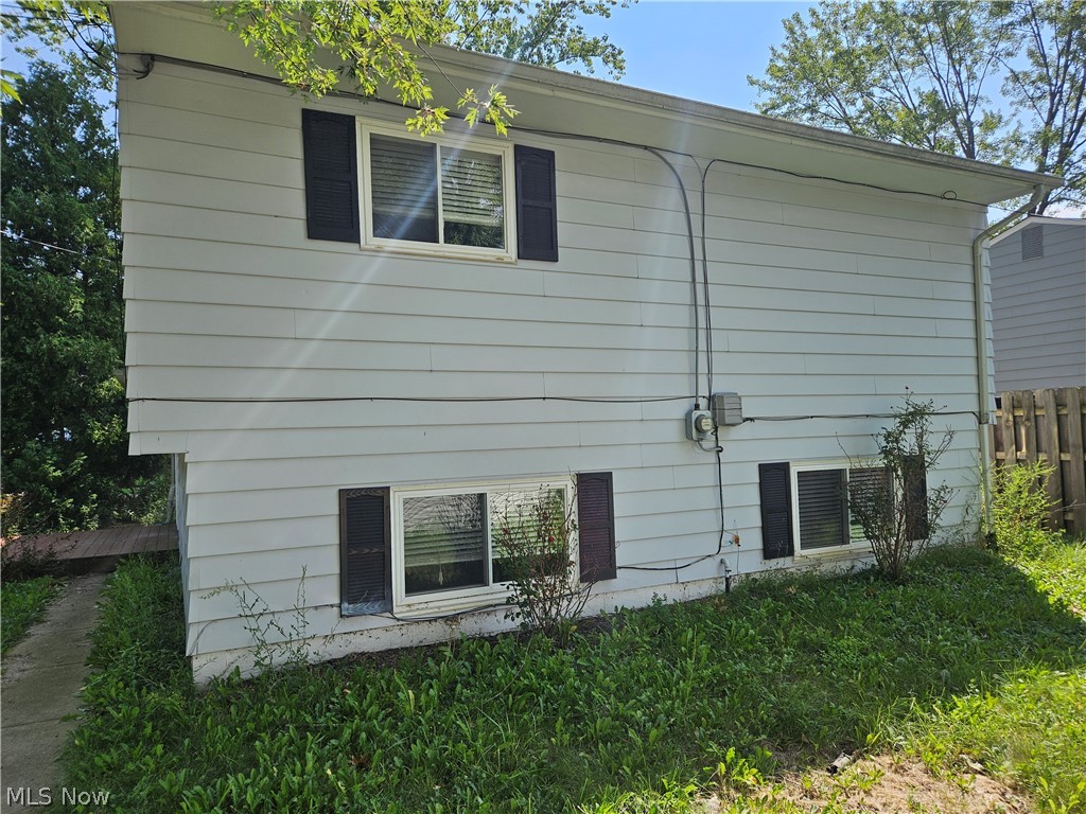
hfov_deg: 73.9
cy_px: 407
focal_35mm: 23
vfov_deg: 58.9
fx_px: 722
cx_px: 543
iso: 25
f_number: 1.8
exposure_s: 1/1102
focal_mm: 5.4
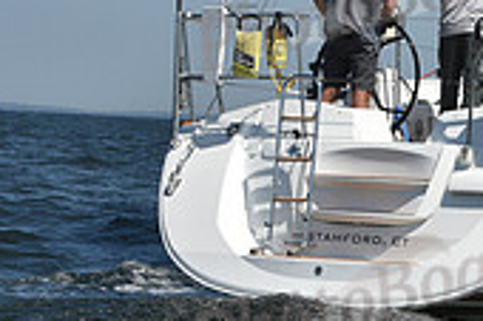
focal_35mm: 239
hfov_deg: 8.4
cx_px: 744
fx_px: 3203
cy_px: 107
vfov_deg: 5.7
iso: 250
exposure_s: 1/1250
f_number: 9
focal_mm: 70
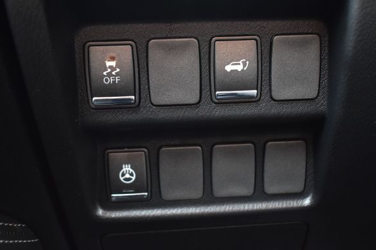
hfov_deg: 46.9
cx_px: 195
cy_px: 128
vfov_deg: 32.1
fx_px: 434
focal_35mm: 42
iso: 1600
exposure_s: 1/13
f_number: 4
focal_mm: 25
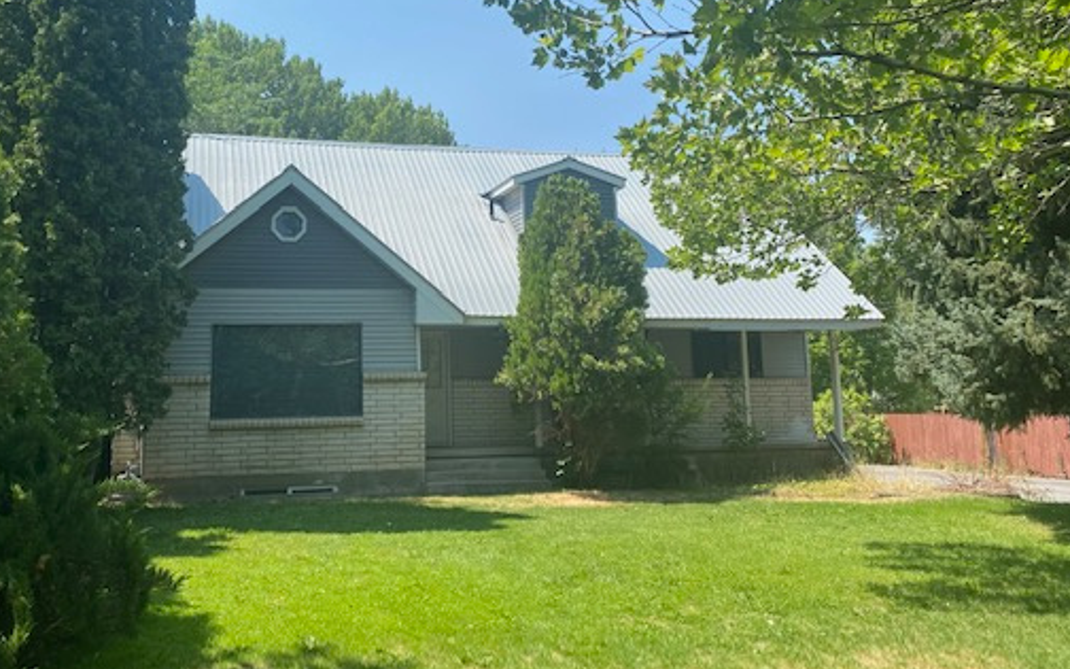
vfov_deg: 35.8
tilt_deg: +9.4
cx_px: 431
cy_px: 208
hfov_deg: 54.9
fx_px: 1021
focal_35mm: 35
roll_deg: -0.1
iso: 32
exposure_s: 1/1866
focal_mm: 4.25
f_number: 1.8
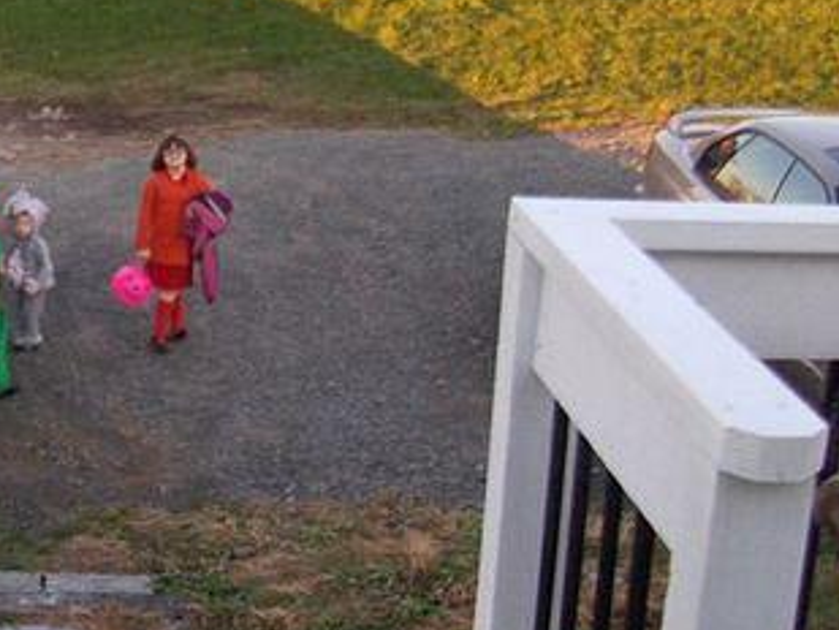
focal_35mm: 85
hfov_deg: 22.4
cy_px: 315
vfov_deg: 17.4
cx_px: 60
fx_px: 2061
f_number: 3.5
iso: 200
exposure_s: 1/142
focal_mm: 6.5
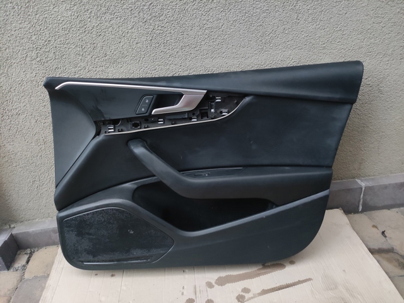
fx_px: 292
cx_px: 202
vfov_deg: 54.9
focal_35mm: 25
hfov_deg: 69.4
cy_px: 152
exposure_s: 1/20
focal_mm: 5.43
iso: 1158
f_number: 1.89
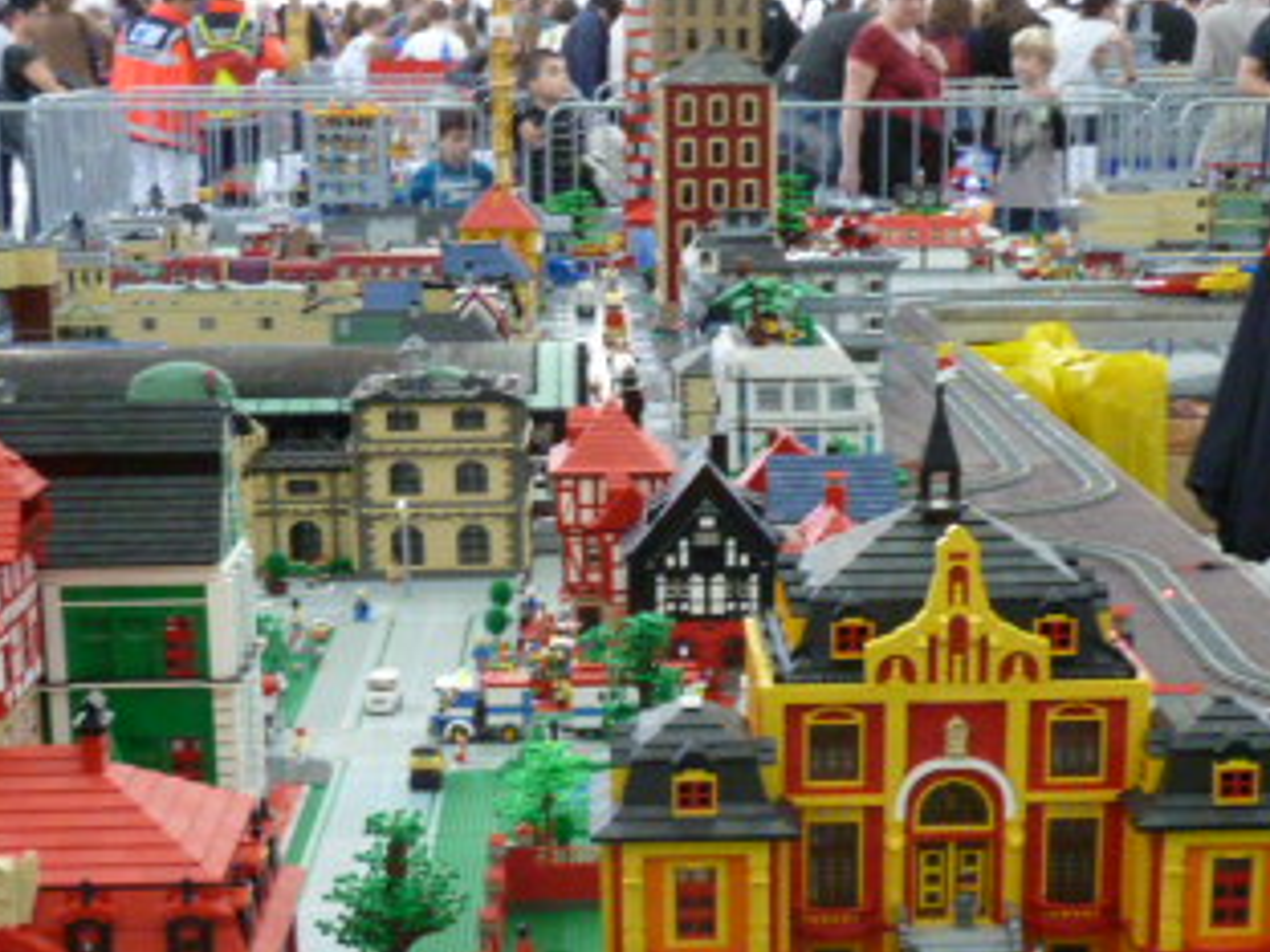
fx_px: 2788
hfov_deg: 25.6
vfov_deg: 19.1
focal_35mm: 76
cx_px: 753
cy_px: 826
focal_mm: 6.1
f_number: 3.6
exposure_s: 1/8
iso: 400
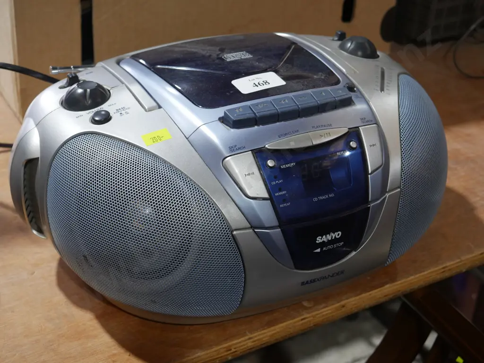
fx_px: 811
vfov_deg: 25.3
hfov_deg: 33.2
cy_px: 182
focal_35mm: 58
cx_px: 242
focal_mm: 29
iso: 500
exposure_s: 1/60
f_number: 5.4
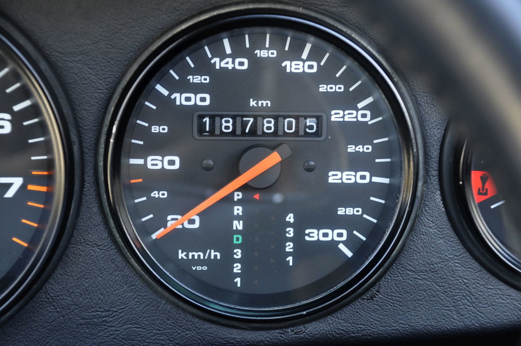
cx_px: 260
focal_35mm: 87
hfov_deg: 23.4
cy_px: 173
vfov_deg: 15.7
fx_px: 1257
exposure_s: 1/25
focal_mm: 58
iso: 500
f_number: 4.8
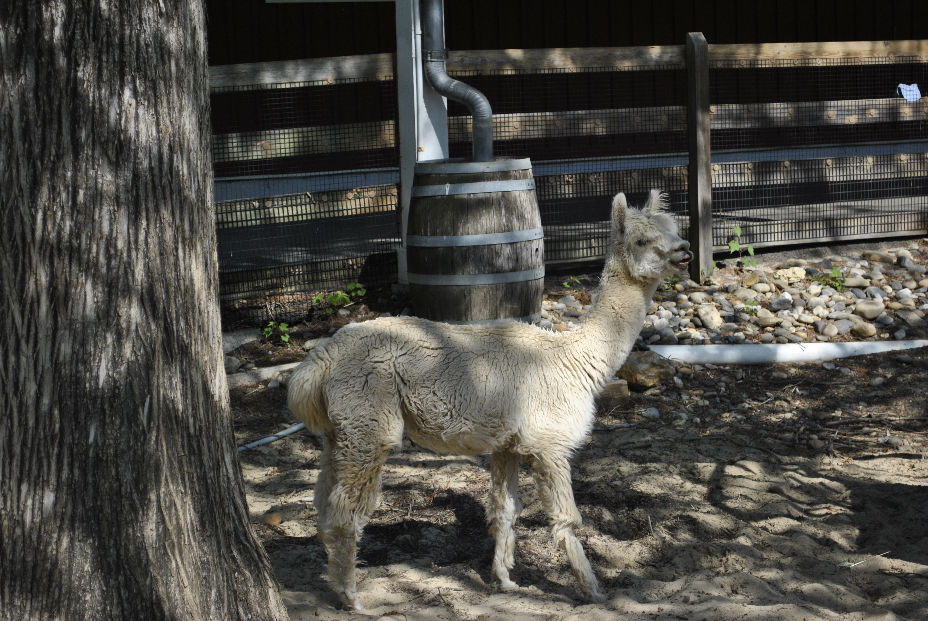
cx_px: 464
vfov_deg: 16.6
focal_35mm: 82
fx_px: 2129
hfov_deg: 24.6
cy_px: 310
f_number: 5.6
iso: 200
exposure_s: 1/800
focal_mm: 55
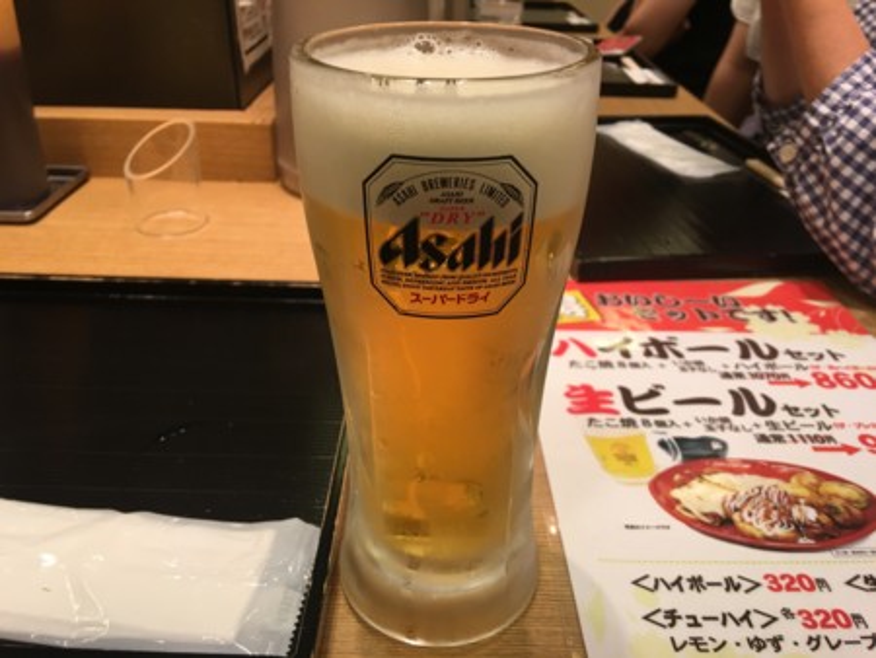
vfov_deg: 48.3
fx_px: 734
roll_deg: -2.1
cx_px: 438
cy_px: 329
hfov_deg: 61.6
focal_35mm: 29
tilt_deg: -29.5
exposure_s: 1/15
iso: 25
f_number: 2.2
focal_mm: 4.15
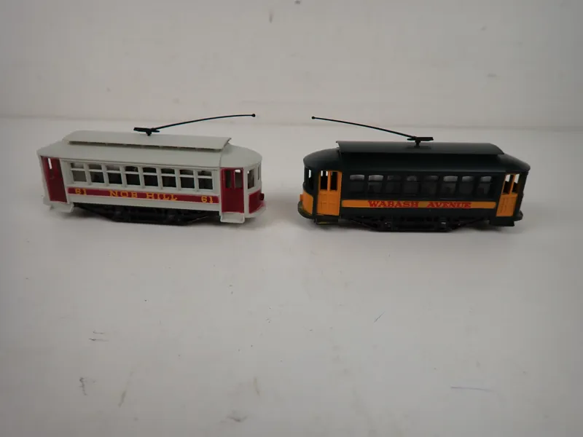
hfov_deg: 84.7
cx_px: 292
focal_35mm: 19
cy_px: 218
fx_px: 320
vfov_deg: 68.7
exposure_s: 1/125
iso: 100
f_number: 2
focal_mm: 3.33
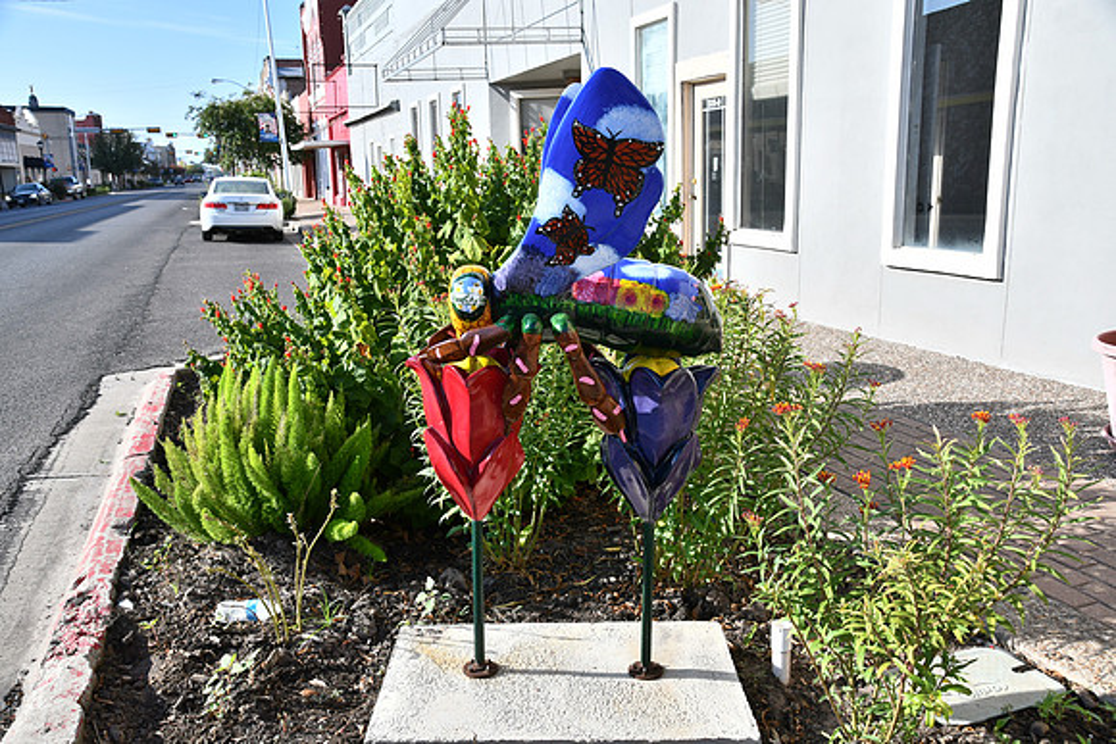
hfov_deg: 57.2
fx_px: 1023
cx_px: 558
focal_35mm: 33
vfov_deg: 40.0
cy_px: 372
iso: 125
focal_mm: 22
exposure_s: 1/250
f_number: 8
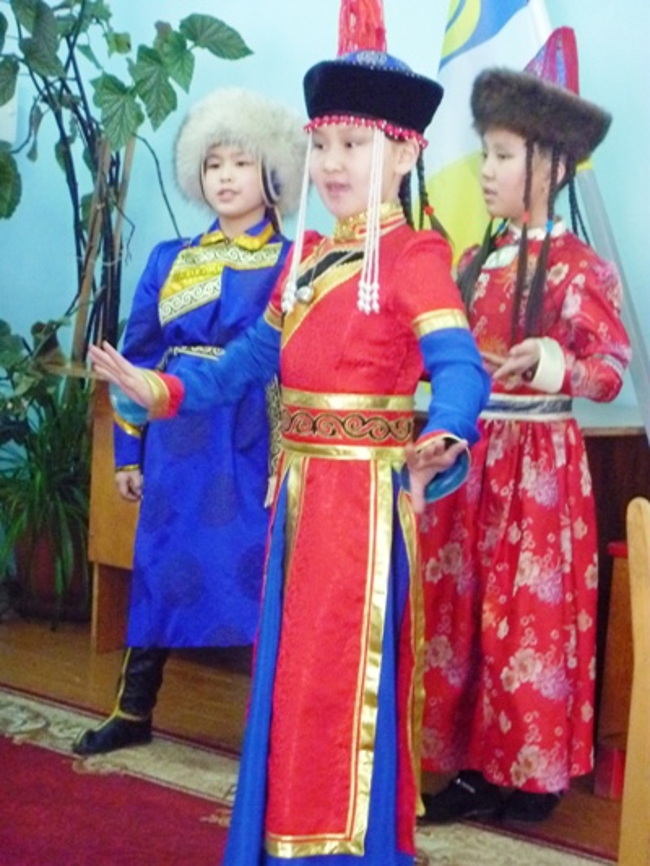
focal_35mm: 81
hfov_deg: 18.2
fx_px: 2027
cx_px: 325
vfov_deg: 24.1
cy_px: 433
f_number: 5.3
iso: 1000
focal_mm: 14.5
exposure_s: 1/15
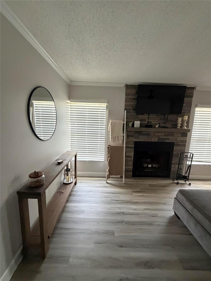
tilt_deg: -8.6
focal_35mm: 14
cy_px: 140
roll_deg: -1.6
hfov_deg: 85.7
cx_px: 106
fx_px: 114
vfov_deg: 102.1
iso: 800
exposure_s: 1/60
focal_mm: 2.22
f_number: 2.2
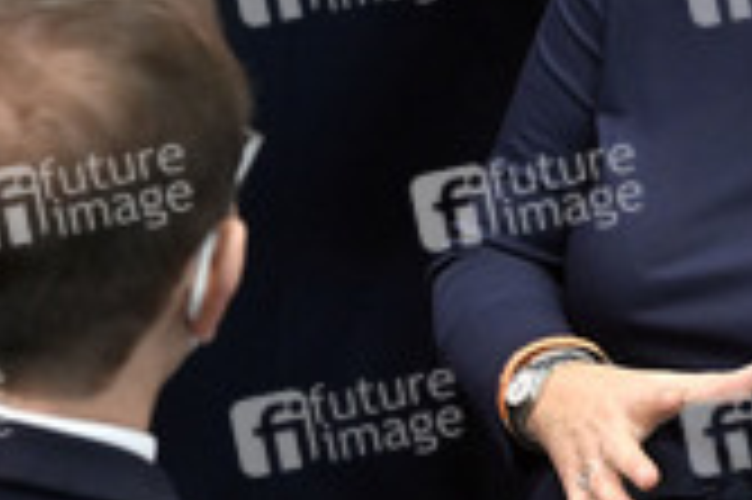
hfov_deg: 4.5
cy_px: 86
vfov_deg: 3.0
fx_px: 9599
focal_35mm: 460
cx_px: 858
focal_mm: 170
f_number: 5.6
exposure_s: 1/400
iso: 8000
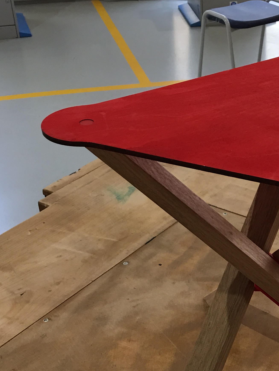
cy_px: 279
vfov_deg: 28.5
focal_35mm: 67
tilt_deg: -34.9
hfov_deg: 21.3
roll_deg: -1.0
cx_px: 271
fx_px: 720
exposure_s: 1/33
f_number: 2.2
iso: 50
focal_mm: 4.15
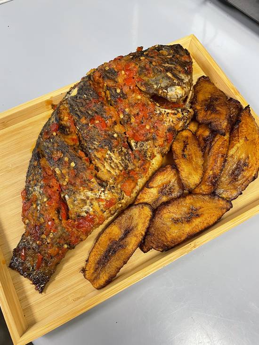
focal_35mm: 26
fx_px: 259
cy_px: 172
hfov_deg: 53.1
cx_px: 130
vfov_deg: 67.3
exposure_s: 1/60
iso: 160
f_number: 1.6
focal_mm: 4.2
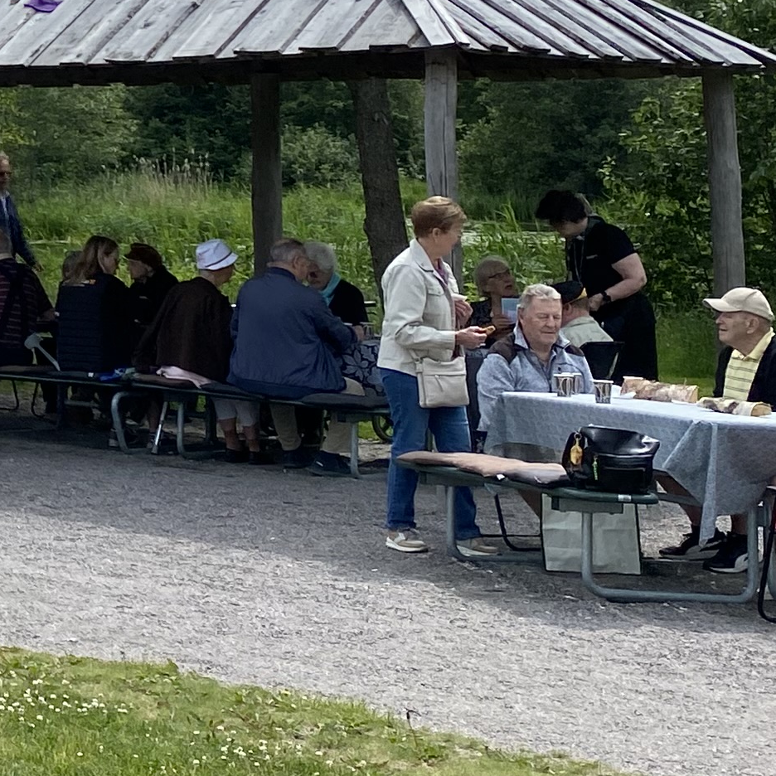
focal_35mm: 99
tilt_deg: +4.9
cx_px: -428
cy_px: -17
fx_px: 2511
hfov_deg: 15.9
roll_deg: -0.4
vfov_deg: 17.1
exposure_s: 1/2688
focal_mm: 4.25
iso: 32
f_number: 1.8
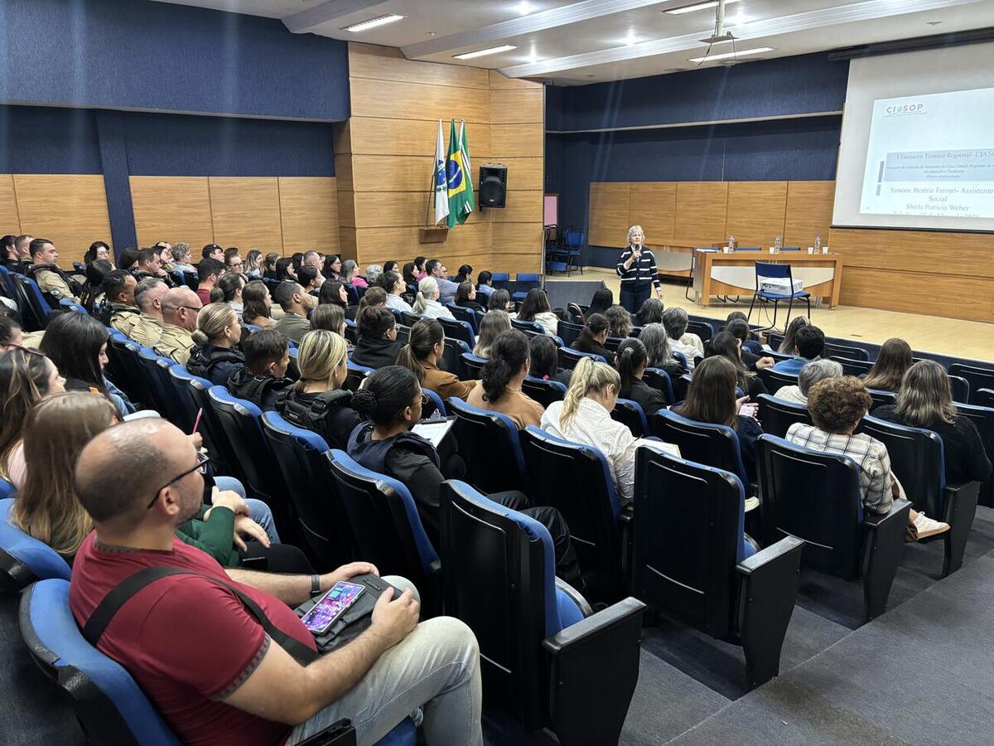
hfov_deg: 67.3
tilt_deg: -13.4
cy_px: 373
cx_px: 497
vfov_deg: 53.1
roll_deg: +0.4
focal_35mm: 26
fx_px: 747
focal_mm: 5.96
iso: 400
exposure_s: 1/40
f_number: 1.6
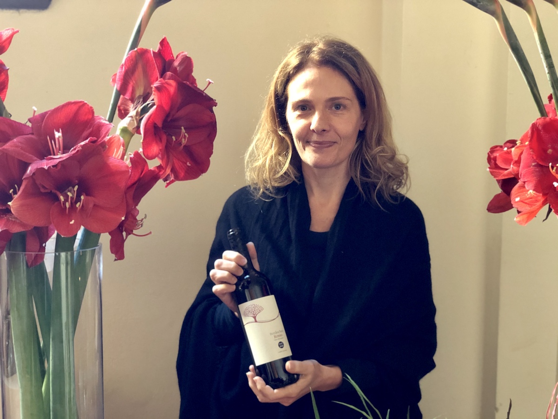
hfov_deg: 36.8
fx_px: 838
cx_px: 279
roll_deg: +0.2
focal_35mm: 52
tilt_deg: -6.6
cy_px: 210
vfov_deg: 28.0
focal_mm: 6
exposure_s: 1/8
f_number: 2.4
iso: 160
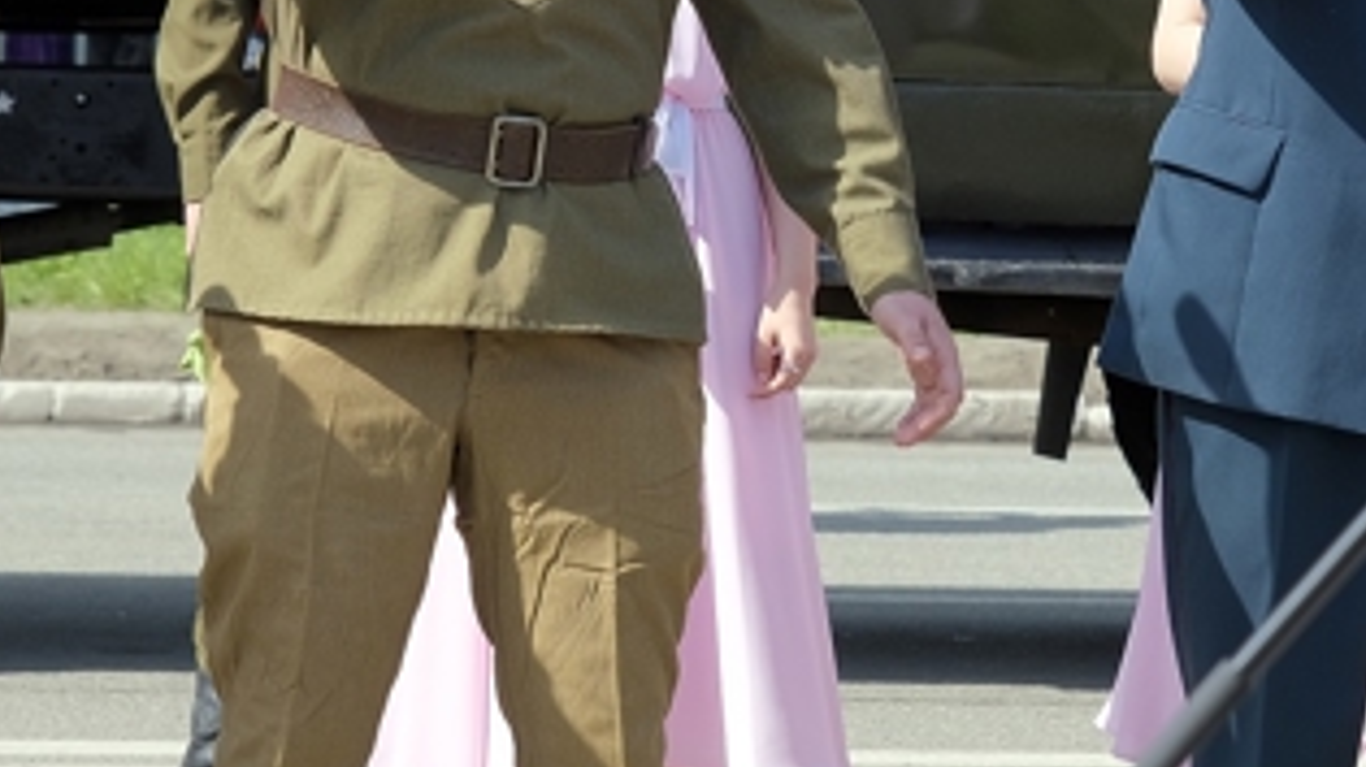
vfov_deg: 4.5
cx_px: 997
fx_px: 9741
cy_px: -156
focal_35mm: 269
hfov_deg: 8.0
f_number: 5.6
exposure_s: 1/420
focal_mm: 72.1
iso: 320
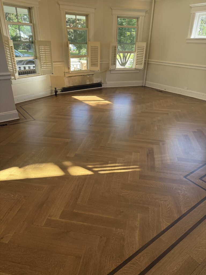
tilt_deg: -26.1
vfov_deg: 71.6
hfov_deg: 56.8
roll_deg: -2.6
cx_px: 103
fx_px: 190
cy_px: 138
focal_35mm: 24
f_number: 1.78
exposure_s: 1/234
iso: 200
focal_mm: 6.76
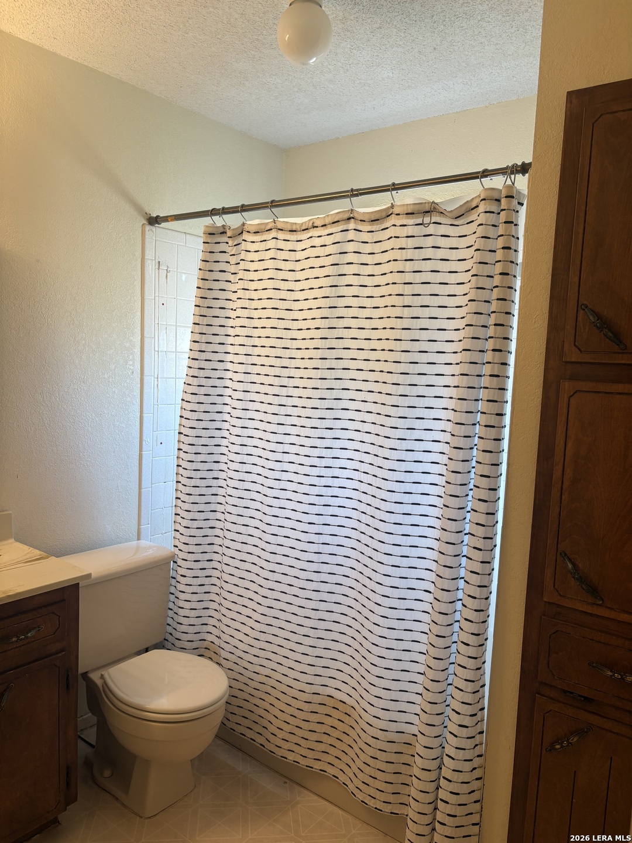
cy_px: 422
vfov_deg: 67.3
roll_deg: -2.4
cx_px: 316
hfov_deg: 53.1
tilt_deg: -5.5
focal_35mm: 26
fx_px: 633
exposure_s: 1/60
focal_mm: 5.96
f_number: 1.6
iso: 100
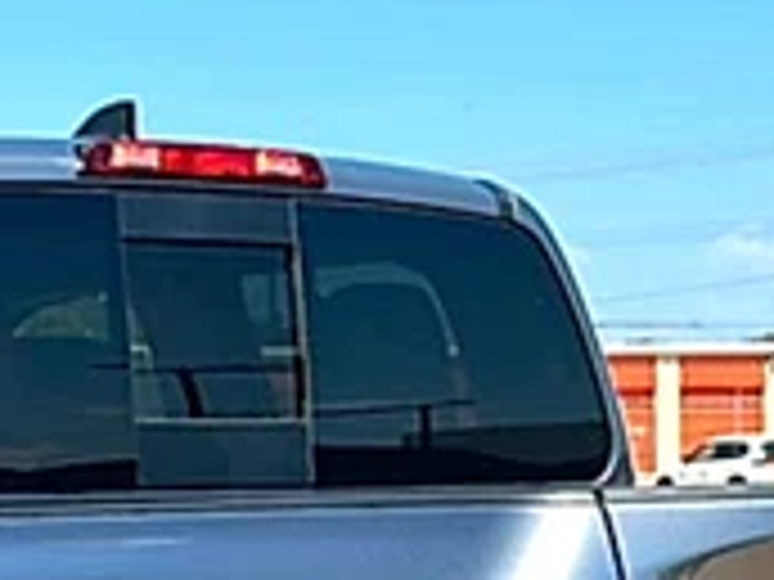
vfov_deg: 11.4
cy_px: 825
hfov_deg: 15.6
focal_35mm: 126
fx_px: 2817
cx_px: 274
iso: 80
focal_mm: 6.86
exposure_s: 1/5051
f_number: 1.78
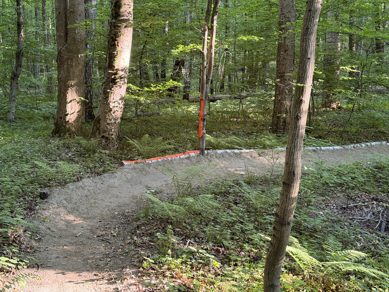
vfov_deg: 30.3
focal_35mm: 48
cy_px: 146
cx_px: 194
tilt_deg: -10.8
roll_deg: +2.4
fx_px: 539
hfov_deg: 39.7
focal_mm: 6.76
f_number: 1.78
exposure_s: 1/40
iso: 400
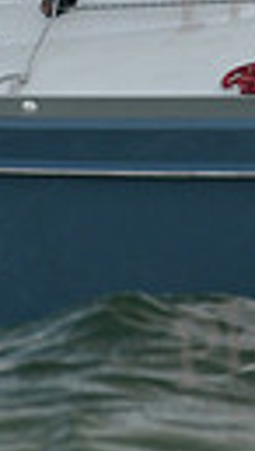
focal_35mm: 942
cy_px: -191
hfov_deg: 1.3
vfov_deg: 2.3
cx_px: -7
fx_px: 11272
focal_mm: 200
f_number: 4.5
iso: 320
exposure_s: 1/1250
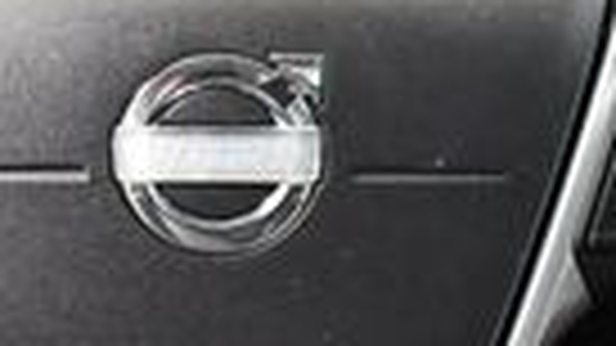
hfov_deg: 12.2
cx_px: 216
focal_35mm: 176
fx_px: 2874
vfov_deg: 6.9
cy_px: 49
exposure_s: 1/60
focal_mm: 18
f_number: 3.5
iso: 4000
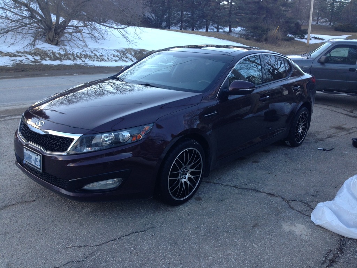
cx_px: 178
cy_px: 134
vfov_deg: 42.9
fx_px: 340
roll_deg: -4.7
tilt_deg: -16.0
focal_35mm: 33
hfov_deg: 55.4
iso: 50
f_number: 2.4
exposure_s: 1/120
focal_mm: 4.12
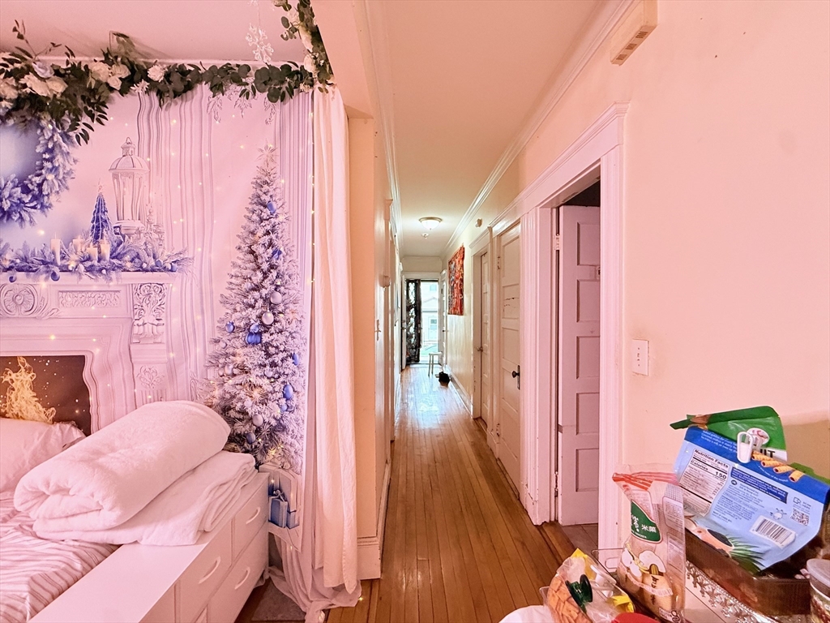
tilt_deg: +0.2
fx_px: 336
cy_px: 312
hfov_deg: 102.1
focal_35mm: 14
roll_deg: -0.2
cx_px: 415
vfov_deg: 85.7
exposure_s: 1/50
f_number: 2.2
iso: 320
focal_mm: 2.22
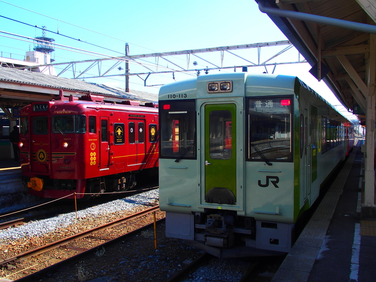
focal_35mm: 35
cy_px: 141
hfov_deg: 52.6
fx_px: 380
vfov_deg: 40.7
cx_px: 188
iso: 100
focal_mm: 7.4
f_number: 3.5
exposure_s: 1/640
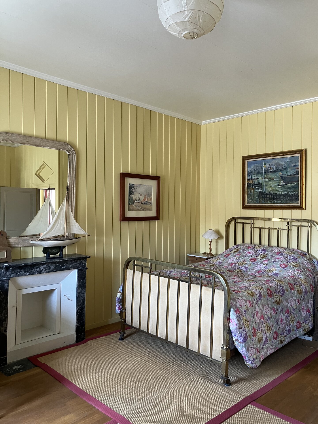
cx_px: 159
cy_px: 212
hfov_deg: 49.7
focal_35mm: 28
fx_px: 343
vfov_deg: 63.4
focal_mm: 3.99
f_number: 1.8
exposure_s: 1/60
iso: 160
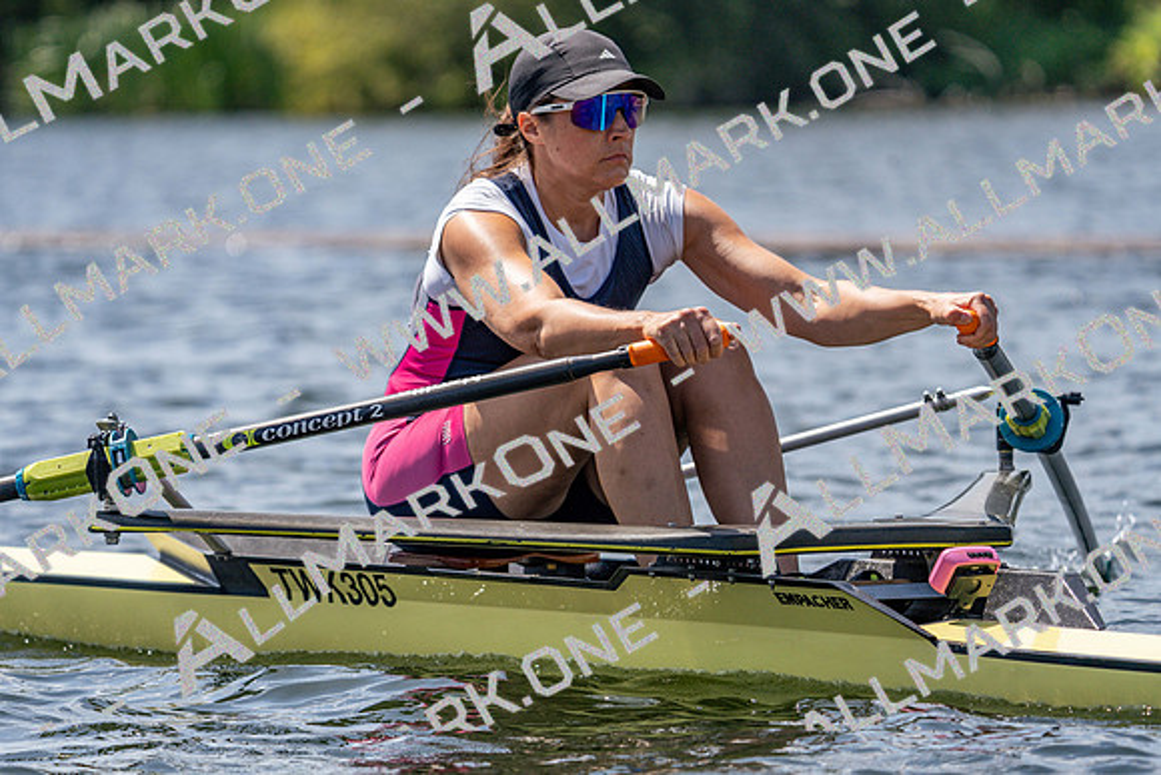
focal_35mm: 284
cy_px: 388
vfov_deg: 4.8
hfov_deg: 7.3
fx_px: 9161
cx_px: 580
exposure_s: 1/2000
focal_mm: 284
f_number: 5.6
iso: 320
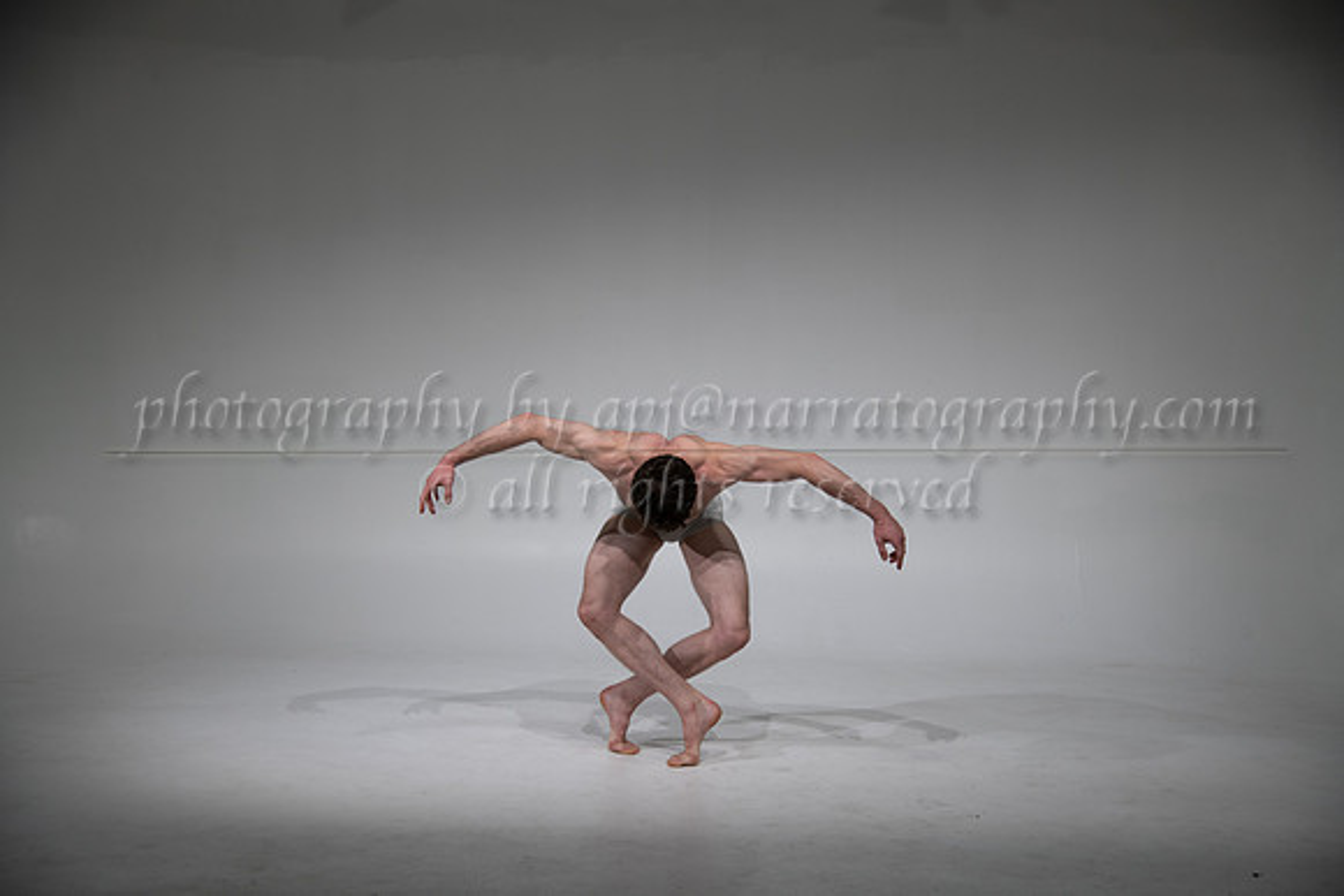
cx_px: 672
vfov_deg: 27.0
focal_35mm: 50
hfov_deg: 39.6
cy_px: 448
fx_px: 1867
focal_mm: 50
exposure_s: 1/250
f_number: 4
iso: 400
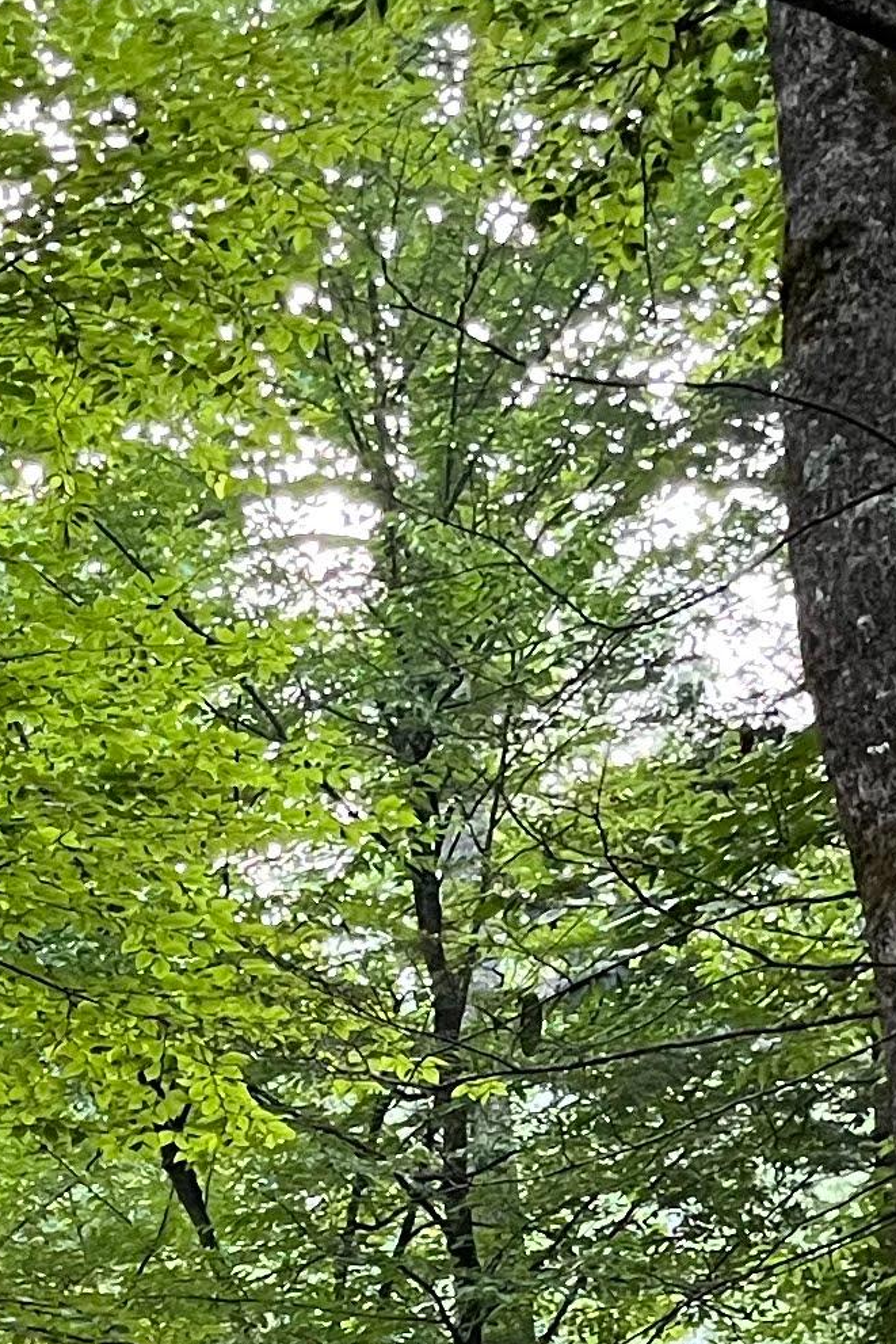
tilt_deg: +13.1
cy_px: 1690
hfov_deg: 11.6
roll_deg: +0.2
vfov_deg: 17.6
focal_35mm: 110
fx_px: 4105
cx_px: -691
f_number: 1.6
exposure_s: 1/60
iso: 320
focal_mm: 5.1
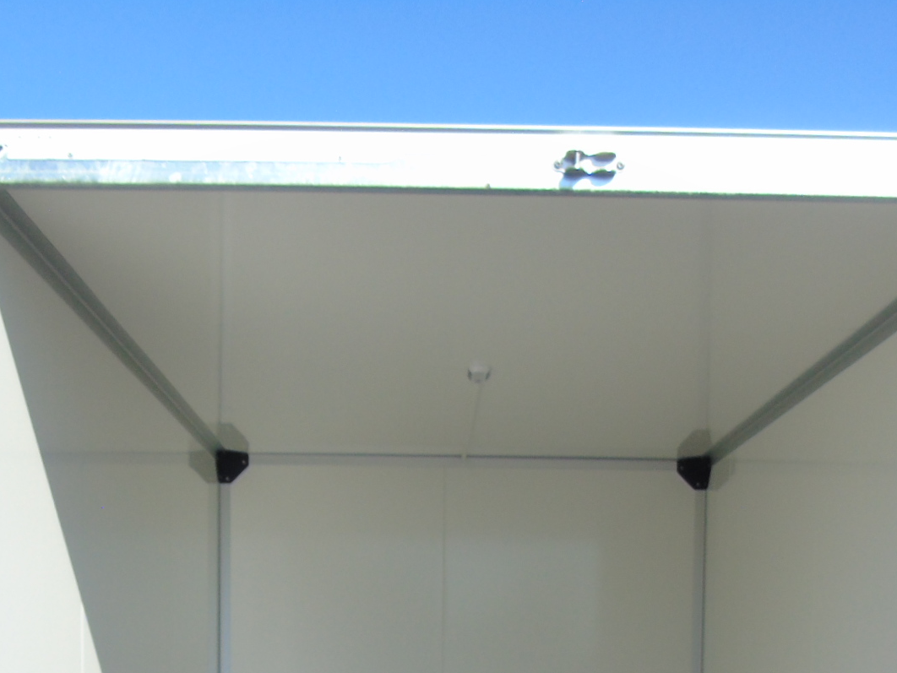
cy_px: 804
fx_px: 1581
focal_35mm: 61
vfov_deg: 22.2
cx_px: 443
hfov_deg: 31.7
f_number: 3.4
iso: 80
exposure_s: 1/640
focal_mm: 4.4
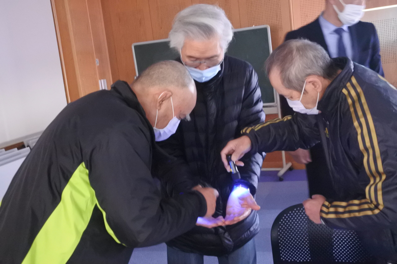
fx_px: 507
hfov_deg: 42.7
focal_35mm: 46
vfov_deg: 29.2
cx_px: 198
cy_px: 132
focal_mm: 17.2
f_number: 4.5
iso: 6400
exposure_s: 1/10
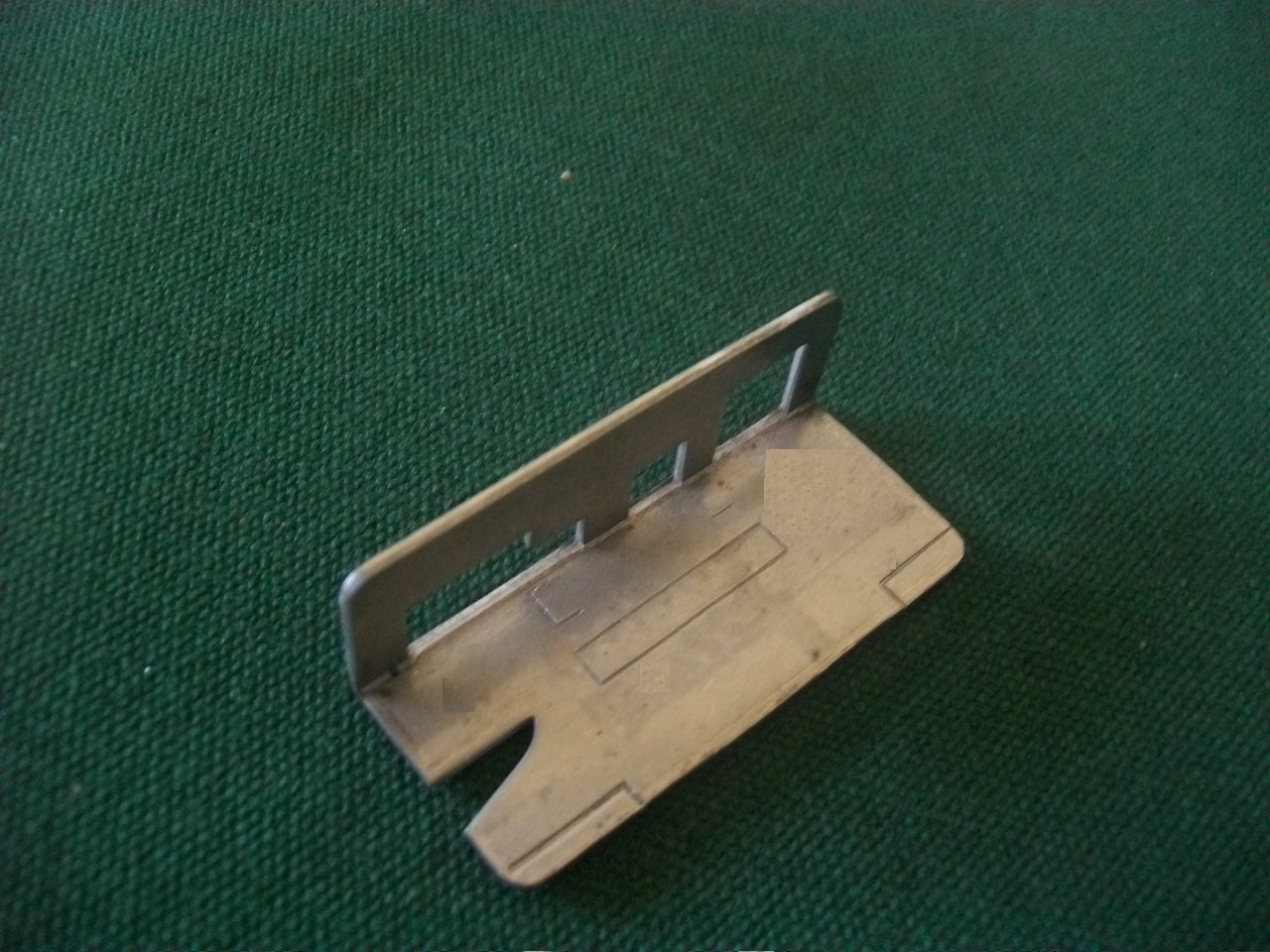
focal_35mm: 34
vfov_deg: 41.8
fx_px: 1247
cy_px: 476
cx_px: 635
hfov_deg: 54.0
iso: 200
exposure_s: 1/8
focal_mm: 6.1
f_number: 2.7
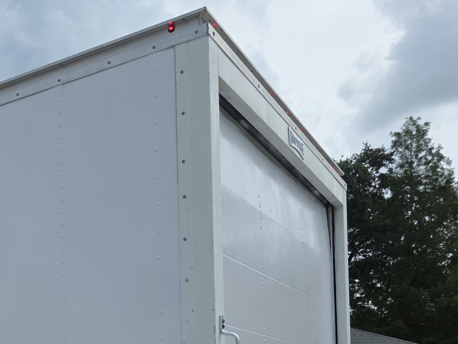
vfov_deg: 23.9
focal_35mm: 56
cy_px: 405
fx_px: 741
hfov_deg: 30.6
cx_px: -49
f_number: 1.7
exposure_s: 1/6809
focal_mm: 6.3
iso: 80
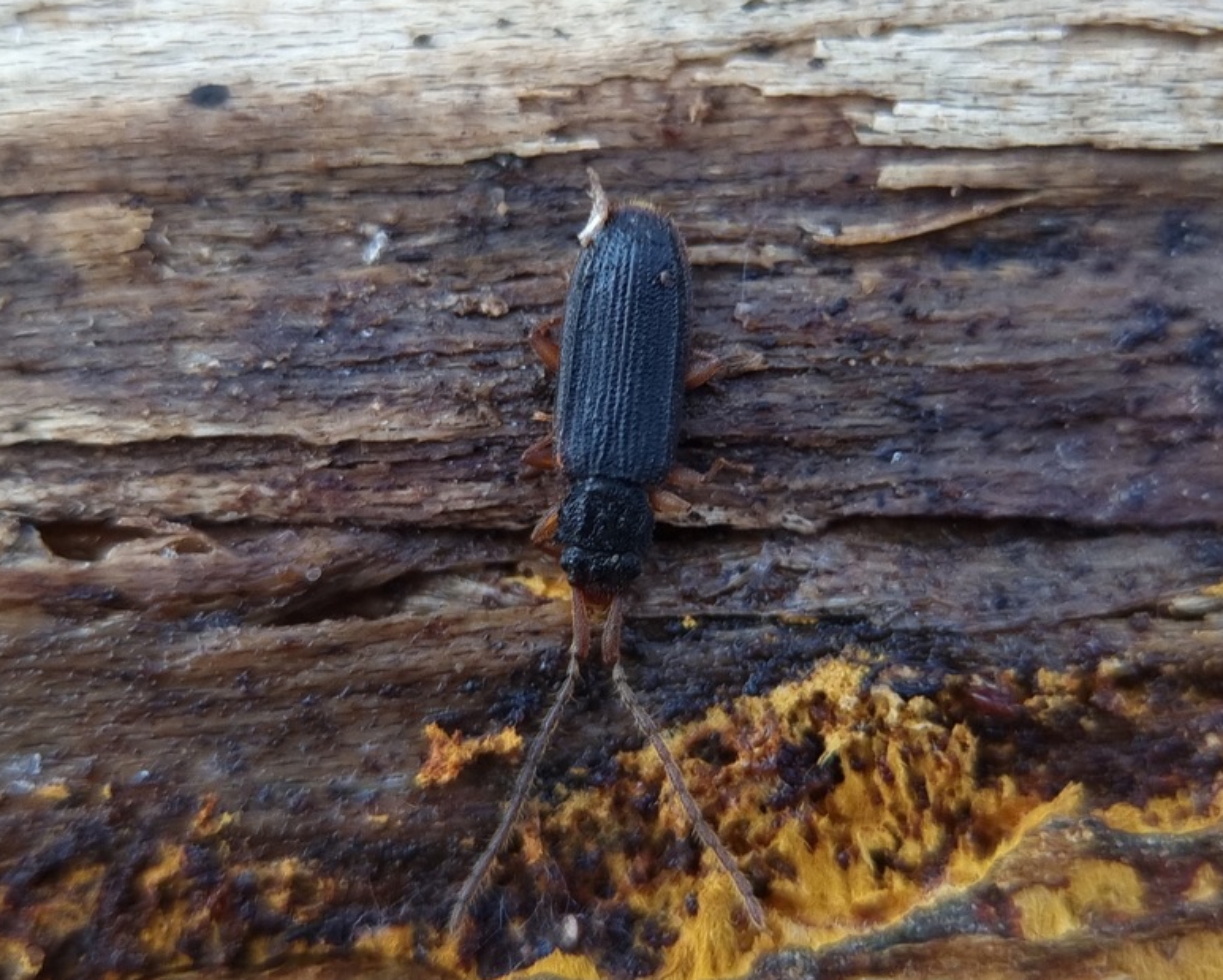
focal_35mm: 28
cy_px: 497
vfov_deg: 51.6
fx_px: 1014
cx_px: 632
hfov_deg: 62.2
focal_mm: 5.4
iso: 100
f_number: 1.8
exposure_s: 1/100
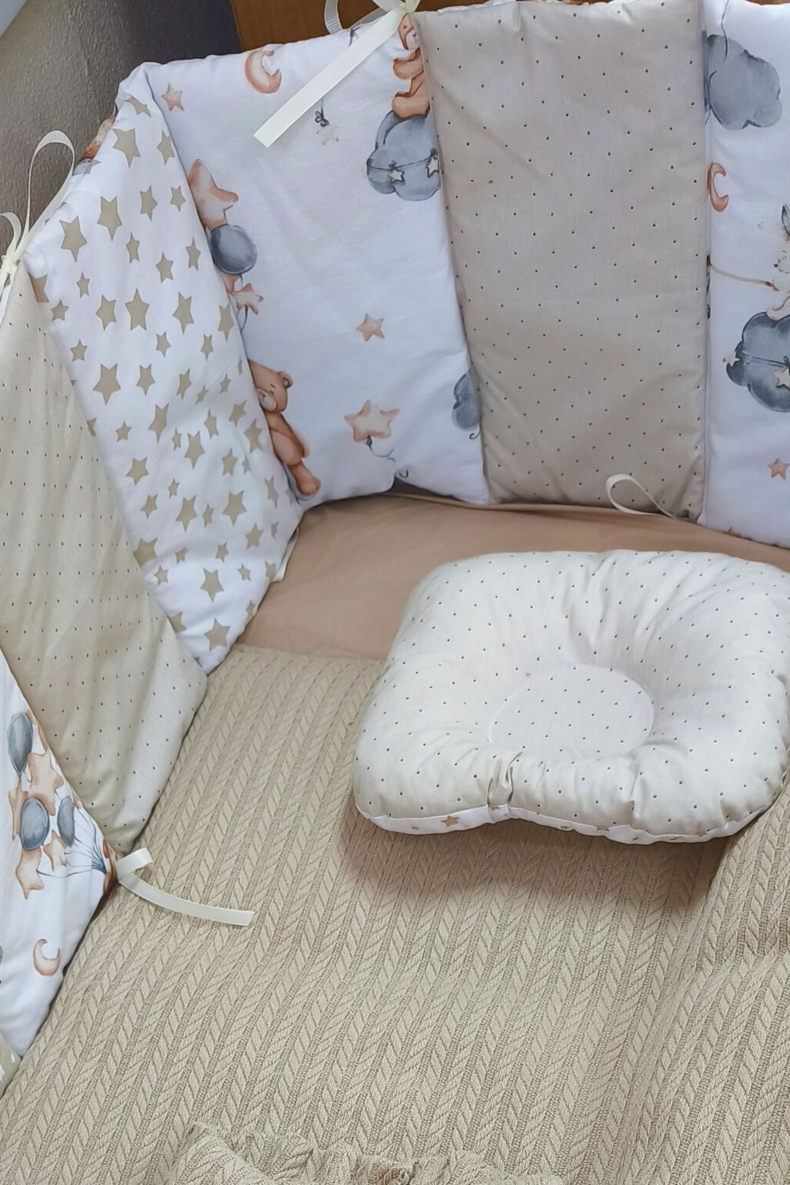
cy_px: 1199
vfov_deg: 35.6
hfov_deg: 27.0
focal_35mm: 50
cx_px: 332
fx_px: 1645
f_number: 1.6
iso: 400
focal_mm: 6.57
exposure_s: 1/50
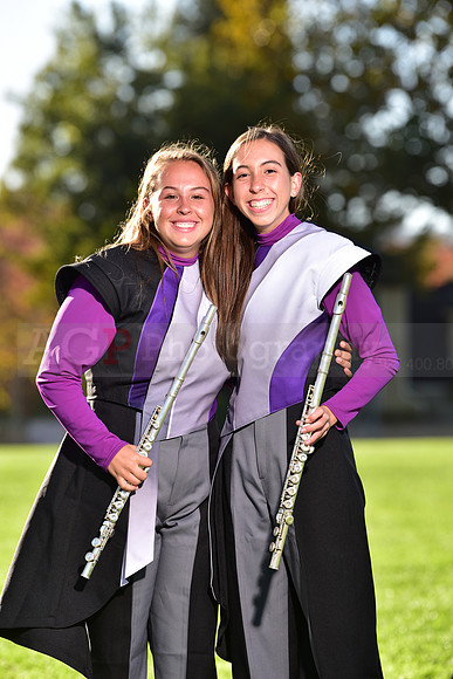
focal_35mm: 200
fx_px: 3772
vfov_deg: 10.3
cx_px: 226
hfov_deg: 6.9
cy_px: 340
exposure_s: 1/250
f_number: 5
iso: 80
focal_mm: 200
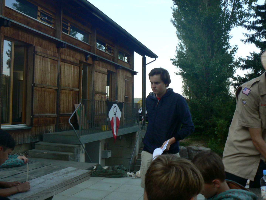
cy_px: 100
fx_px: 277
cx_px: 133
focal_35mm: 36
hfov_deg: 51.4
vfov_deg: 39.7
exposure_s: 1/40
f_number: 8
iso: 80
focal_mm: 6
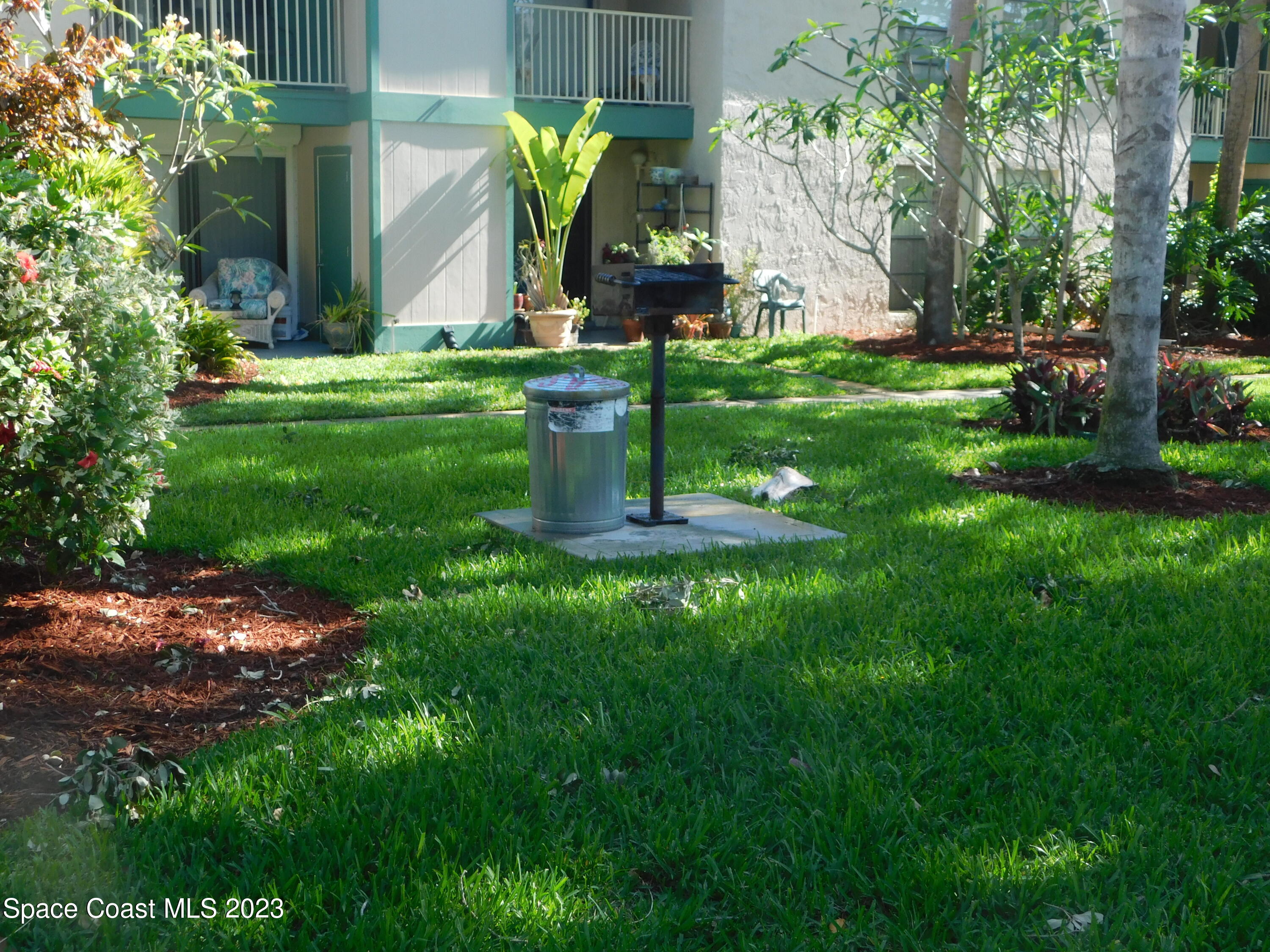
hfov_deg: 42.1
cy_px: 476
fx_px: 1651
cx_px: 635
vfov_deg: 32.2
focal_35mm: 45
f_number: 3.7
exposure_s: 1/160
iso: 125
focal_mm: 8
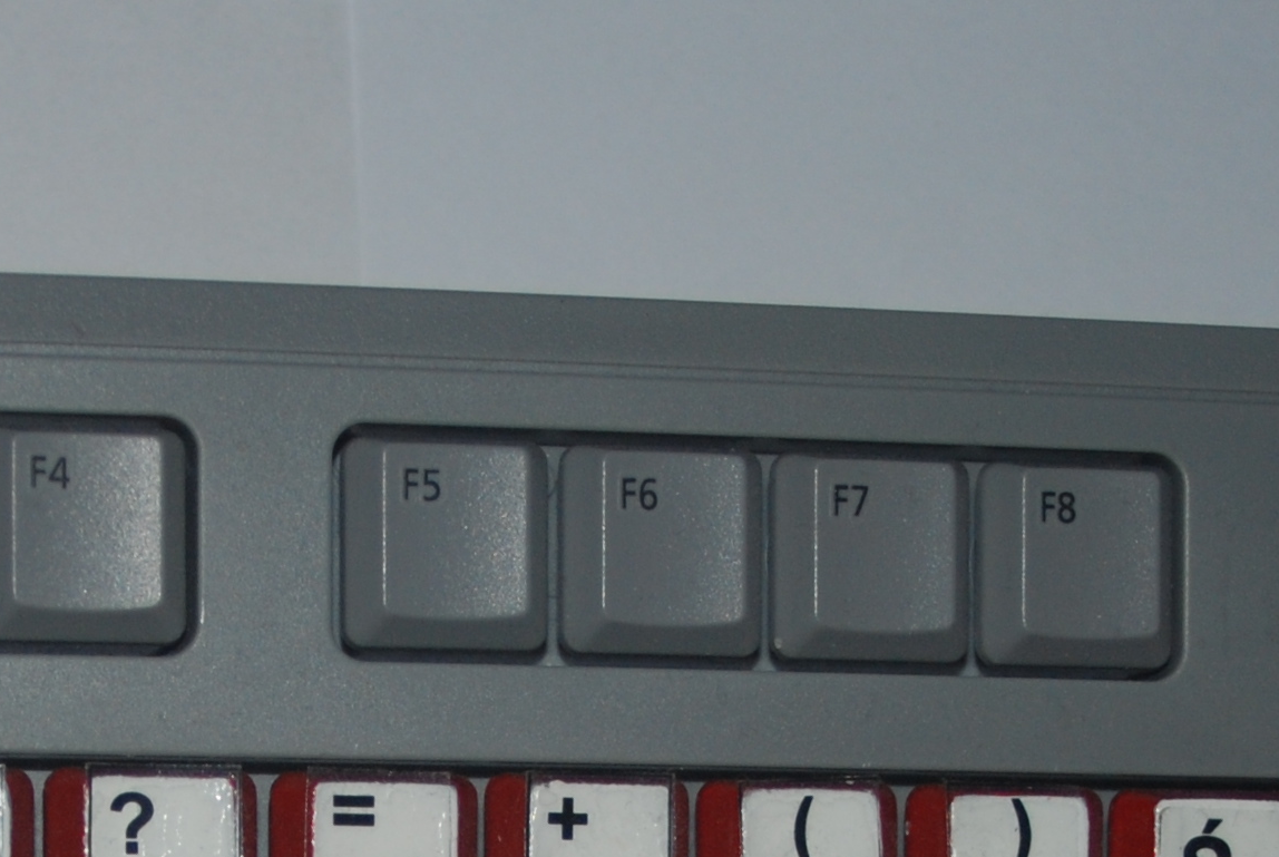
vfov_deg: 9.1
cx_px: 442
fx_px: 5219
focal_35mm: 147
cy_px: 1409
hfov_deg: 14.0
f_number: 4.2
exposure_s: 1/60
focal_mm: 29
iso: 200
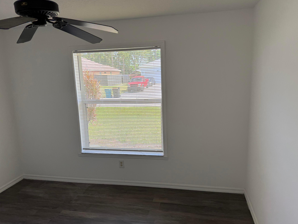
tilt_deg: -10.4
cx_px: 150
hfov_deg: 67.3
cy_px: 117
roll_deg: +0.0
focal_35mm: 26
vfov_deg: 53.1
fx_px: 224
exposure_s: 1/220
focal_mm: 6.76
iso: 80
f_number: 1.78
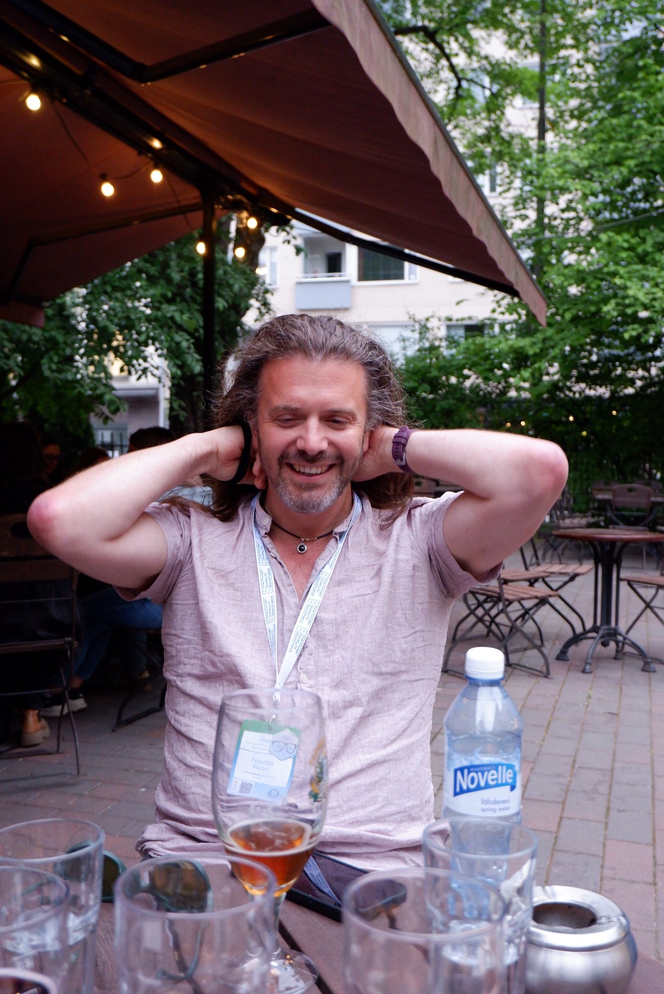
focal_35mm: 36
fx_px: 995
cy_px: 497
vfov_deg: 53.1
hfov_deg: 36.9
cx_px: 332
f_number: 4.4
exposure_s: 1/180
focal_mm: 24.9
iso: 3200
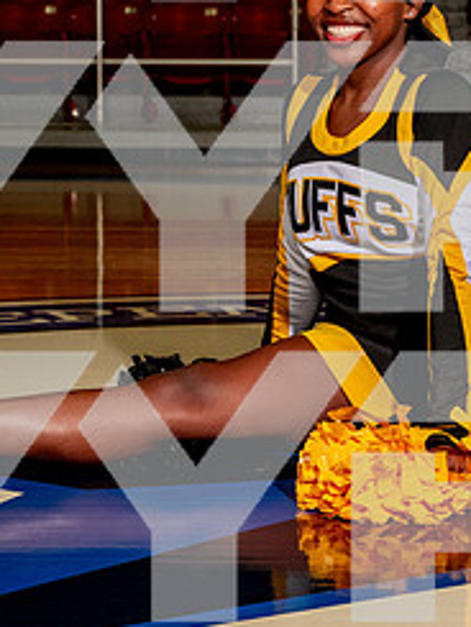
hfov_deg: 11.9
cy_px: 178
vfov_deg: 15.7
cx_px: 310
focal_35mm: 125
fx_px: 2266
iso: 800
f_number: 7.1
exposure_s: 1/320
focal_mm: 55
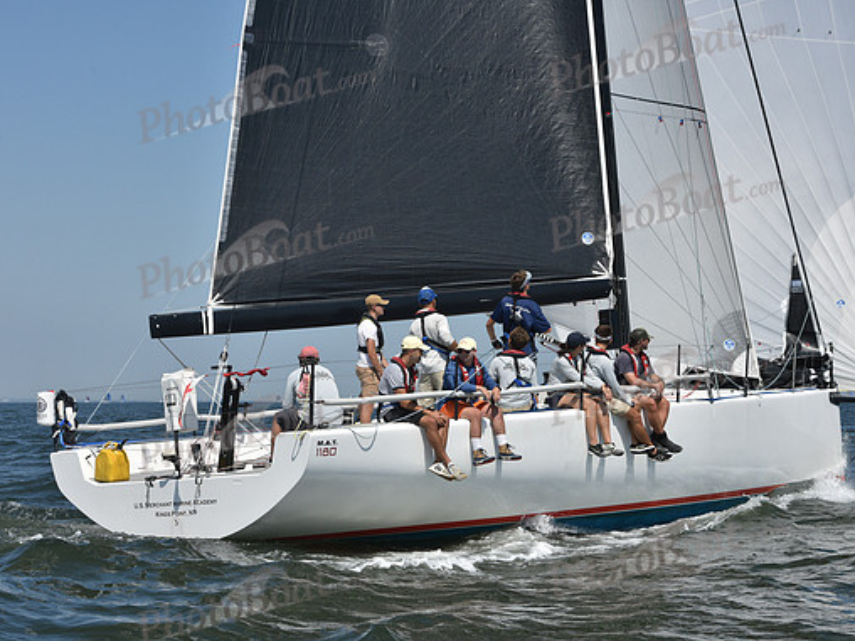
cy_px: 319
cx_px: 463
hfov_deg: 21.8
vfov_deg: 16.4
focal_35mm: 90
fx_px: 2223
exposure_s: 1/1250
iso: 250
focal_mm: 82
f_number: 9
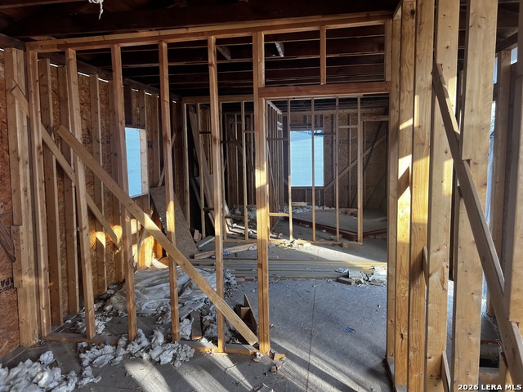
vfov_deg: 53.1
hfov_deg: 67.3
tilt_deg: -7.0
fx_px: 393
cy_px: 196
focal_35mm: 26
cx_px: 262
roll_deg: +0.9
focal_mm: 5.7
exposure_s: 1/121
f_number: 1.5
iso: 100
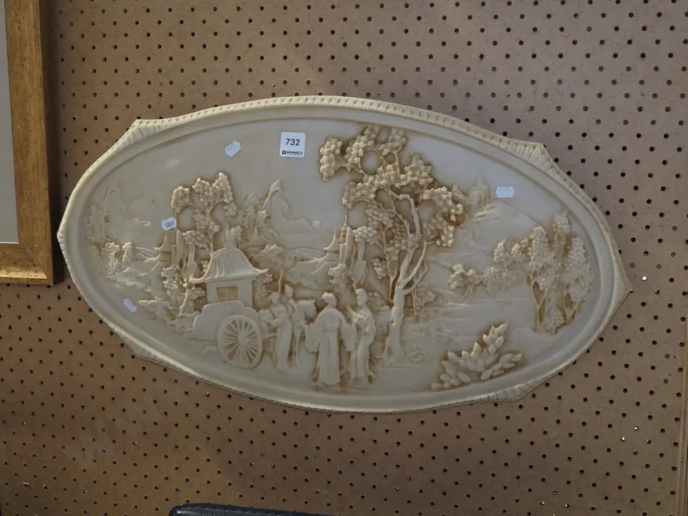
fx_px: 875
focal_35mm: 44
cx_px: 344
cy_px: 258
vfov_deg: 32.9
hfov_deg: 42.9
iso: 1600
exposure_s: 1/60
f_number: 5.6
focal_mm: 22
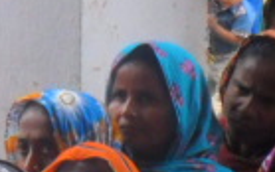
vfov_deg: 4.5
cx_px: -481
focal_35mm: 288
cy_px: -77
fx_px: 2159
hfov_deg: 6.7
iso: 100
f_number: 4
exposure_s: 1/125
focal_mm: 6.6
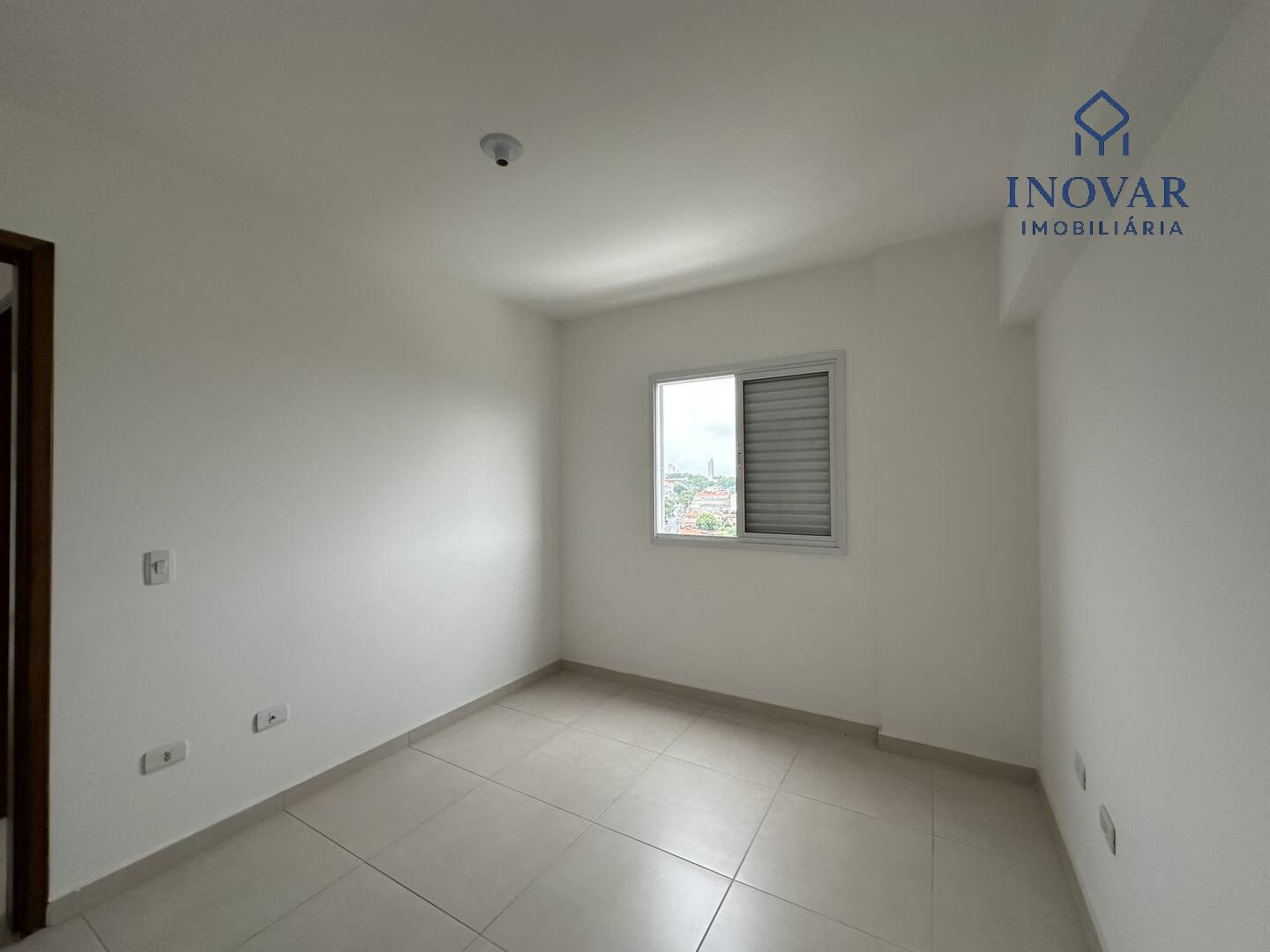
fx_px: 514
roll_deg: +0.1
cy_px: 476
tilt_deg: +0.2
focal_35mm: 14
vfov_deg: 85.7
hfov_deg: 102.1
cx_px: 635
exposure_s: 1/99
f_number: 2.2
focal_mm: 2.22
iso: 100
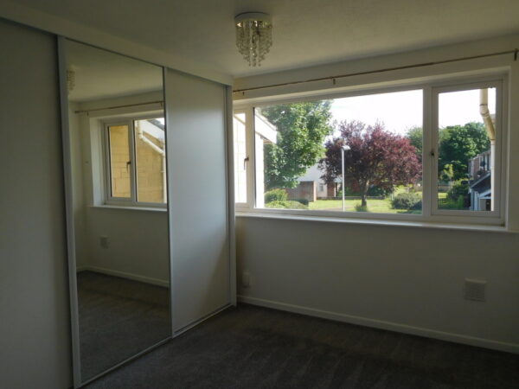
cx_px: 260
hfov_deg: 69.4
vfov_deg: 54.9
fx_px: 375
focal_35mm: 25
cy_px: 194
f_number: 3.4
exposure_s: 1/320
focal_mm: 4.5
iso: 125
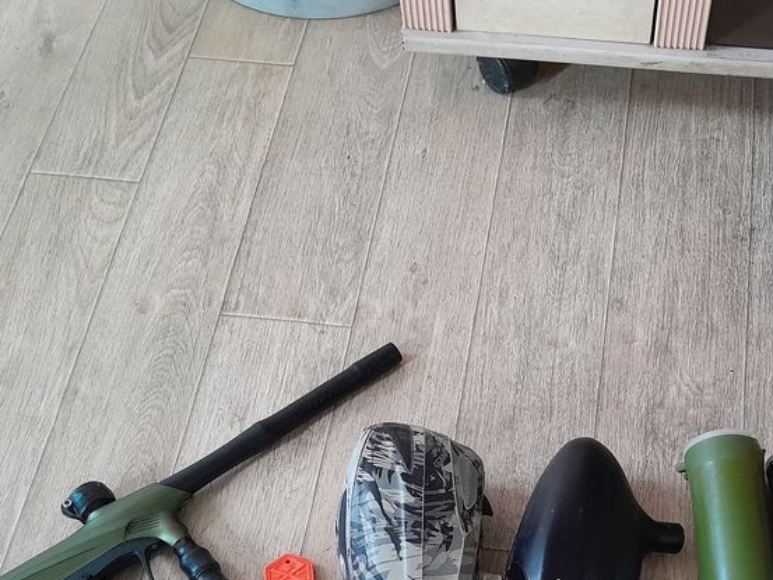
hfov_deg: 39.7
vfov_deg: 29.7
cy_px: 516
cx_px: 549
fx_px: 1050
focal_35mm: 47
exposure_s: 1/60
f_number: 1.8
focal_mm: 3.98
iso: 500
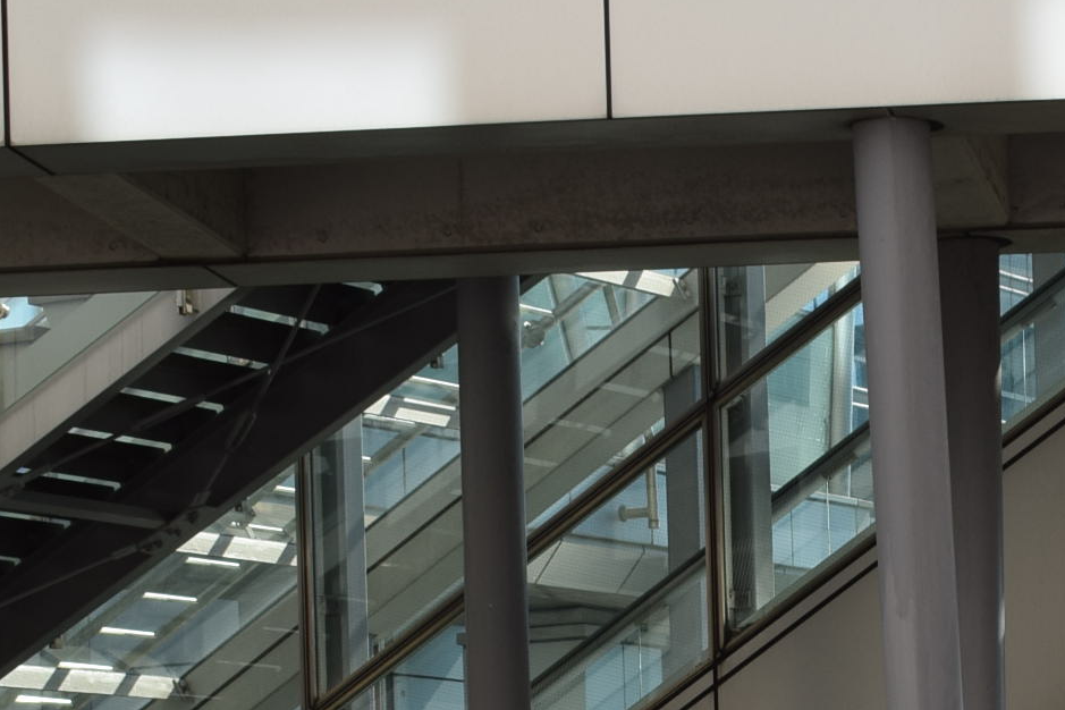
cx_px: 1150
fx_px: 4526
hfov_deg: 13.2
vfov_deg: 8.8
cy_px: 1029
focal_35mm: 153
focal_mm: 32
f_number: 9
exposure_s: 1/320
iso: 200
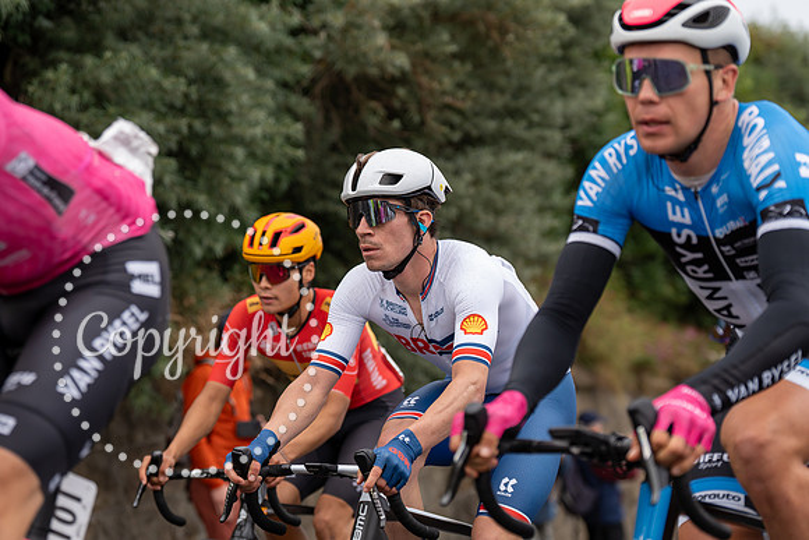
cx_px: 404
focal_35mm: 103
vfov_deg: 13.3
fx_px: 2315
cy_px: 270
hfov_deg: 19.8
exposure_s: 1/1000
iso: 320
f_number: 3.5
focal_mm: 103
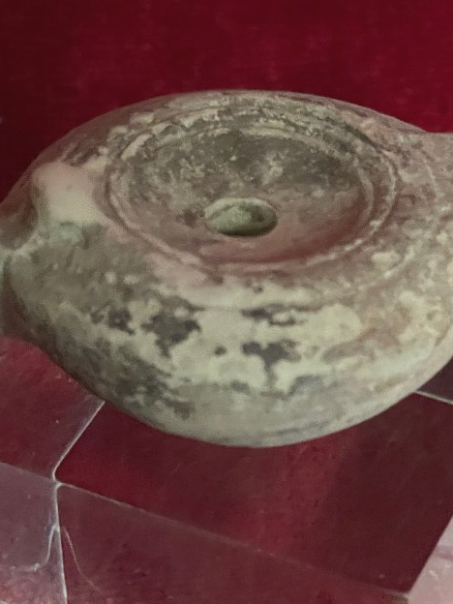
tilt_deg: -38.3
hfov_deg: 14.8
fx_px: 1745
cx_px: 245
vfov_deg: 19.6
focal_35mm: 100
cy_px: 286
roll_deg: +3.3
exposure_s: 1/22
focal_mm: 6
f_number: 2
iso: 1600
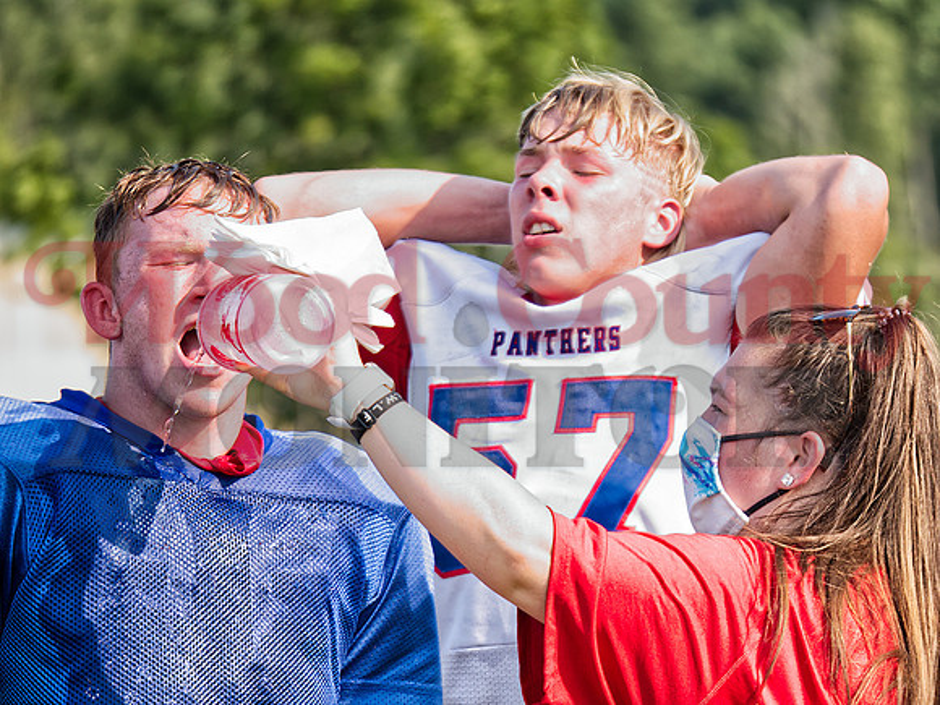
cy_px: 352
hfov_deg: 9.9
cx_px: 470
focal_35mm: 200
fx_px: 5431
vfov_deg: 7.4
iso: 100
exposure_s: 1/640
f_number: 2.8
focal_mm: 100
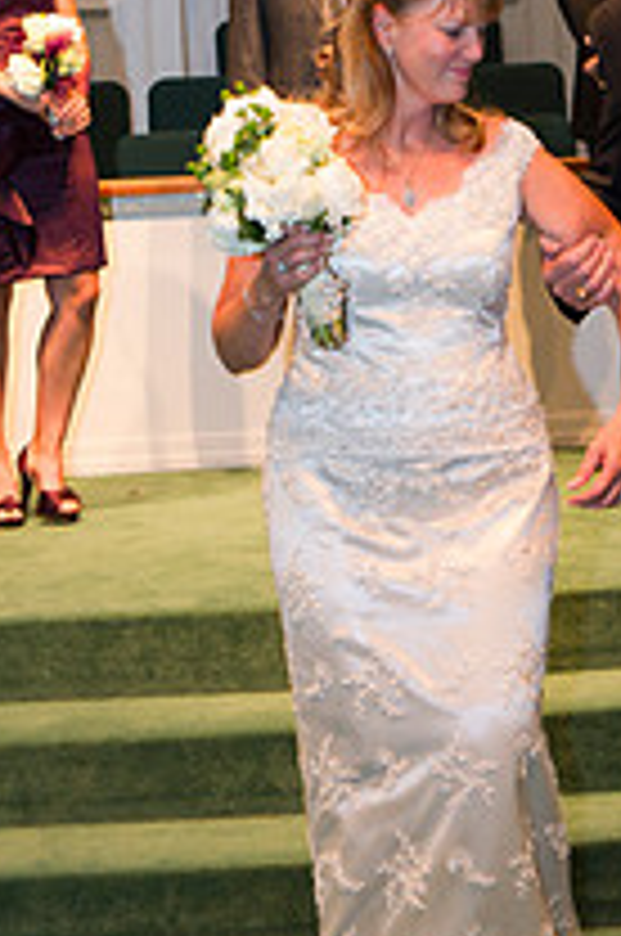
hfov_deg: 13.0
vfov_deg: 19.6
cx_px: 601
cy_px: 360
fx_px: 2700
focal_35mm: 104
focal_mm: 48
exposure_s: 1/60
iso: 1600
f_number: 4
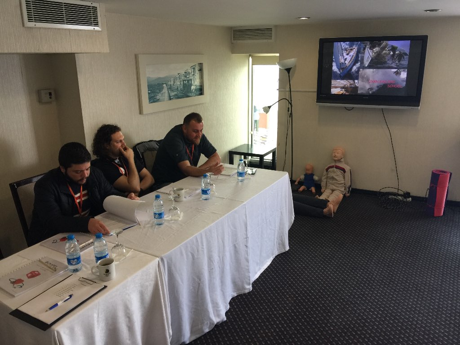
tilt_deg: -17.1
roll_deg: +0.3
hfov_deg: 61.7
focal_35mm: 29
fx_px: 385
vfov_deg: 48.2
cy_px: 172
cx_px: 230
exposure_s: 1/17
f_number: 2.2
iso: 50
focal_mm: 4.15
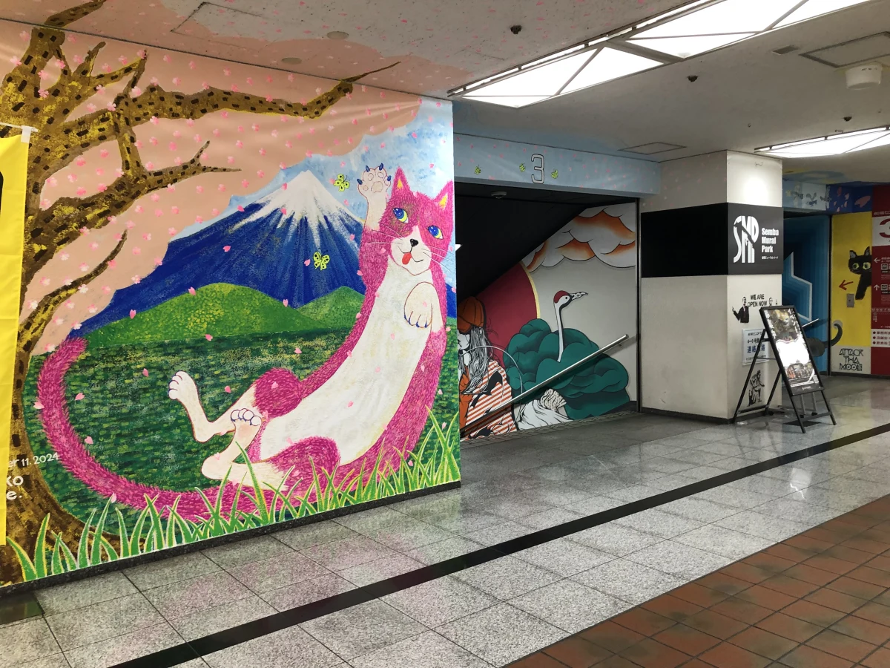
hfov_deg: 63.4
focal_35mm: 28
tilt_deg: -2.4
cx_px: 445
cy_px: 334
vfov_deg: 49.7
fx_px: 720
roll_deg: +0.3
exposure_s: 1/24
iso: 40
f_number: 1.8
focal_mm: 4
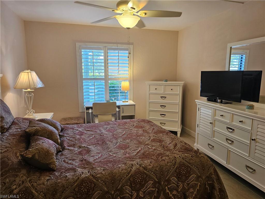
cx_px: 132
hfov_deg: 73.9
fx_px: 176
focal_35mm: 23
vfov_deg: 58.9
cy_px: 100
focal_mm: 6.3
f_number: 1.7
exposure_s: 1/120
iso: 125
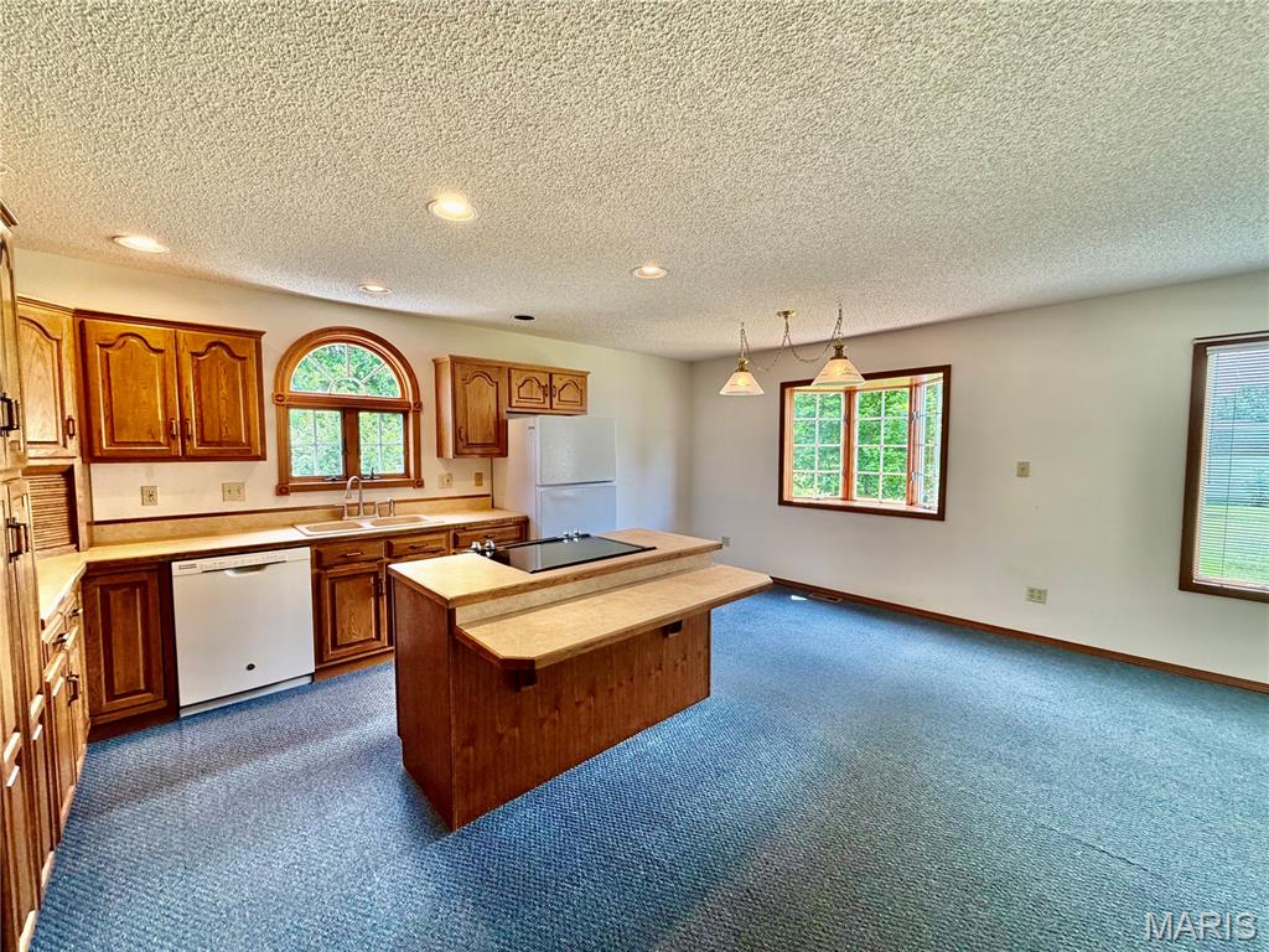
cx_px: 634
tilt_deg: -3.9
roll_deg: +0.6
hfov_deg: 102.1
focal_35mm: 14
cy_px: 476
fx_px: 513
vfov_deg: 85.7
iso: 200
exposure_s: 1/120
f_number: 2.2
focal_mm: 2.22
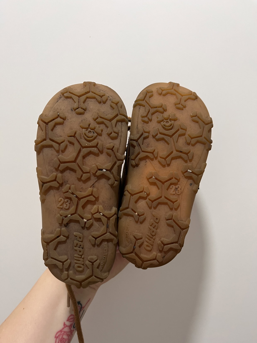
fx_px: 257
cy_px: 172
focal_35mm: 26
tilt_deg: -9.6
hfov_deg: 53.1
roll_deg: +11.8
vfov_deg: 67.3
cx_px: 128
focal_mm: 5.1
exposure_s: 1/50
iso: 125
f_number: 1.6
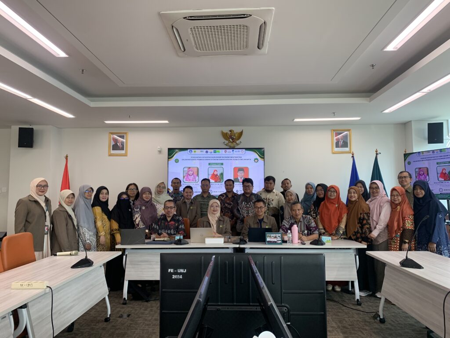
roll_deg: -0.2
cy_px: 169
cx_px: 225
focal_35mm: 26
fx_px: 338
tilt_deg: +5.4
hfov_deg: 67.3
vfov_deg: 53.1
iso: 80
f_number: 1.8
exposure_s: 1/100
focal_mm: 4.25
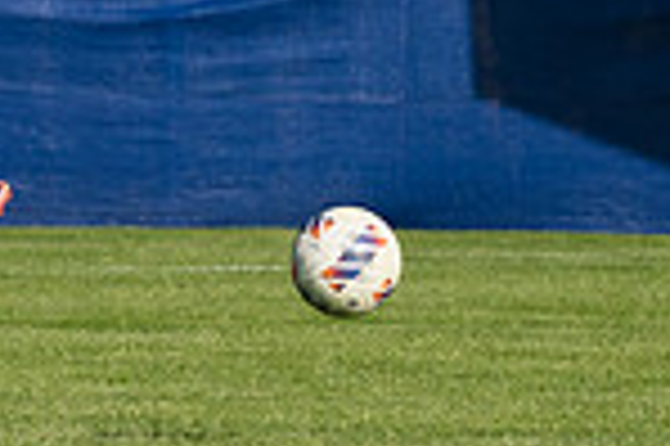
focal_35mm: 1165
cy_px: 113
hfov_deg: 1.8
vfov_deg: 1.2
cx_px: -391
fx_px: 21658
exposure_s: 1/1600
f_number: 5.6
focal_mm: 200
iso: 250
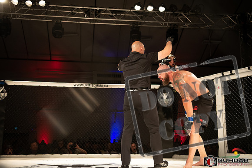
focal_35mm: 44
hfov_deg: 44.6
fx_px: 307
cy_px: 84
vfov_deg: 30.6
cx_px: 126
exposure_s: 1/1000
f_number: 2.8
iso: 1250
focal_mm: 42
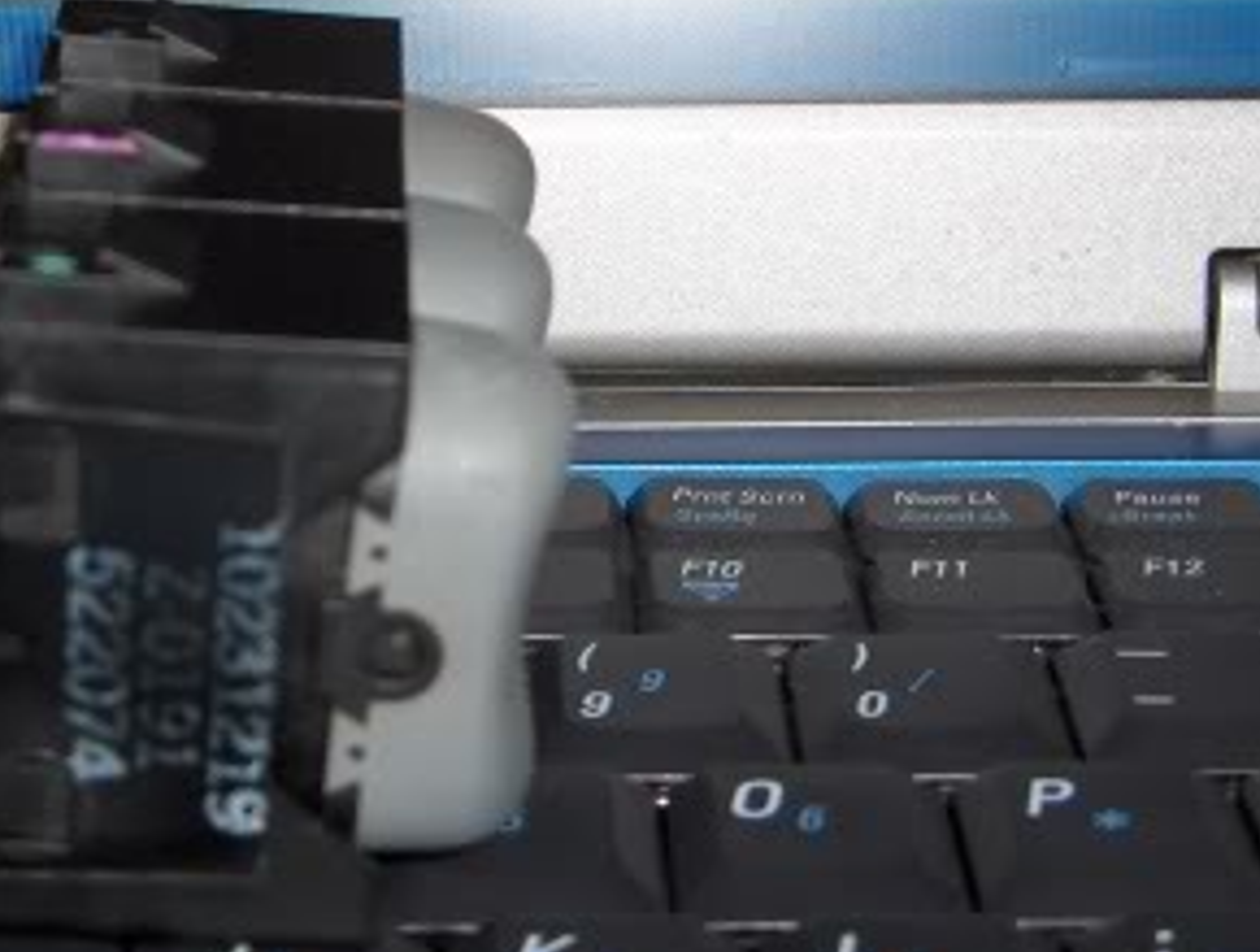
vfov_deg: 16.9
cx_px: 269
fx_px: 3175
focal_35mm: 87
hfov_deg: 22.2
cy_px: 200
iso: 100
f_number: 2.8
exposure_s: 1/60
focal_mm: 8
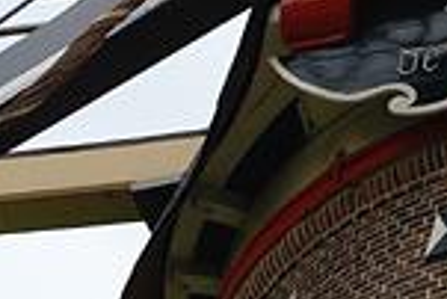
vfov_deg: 4.3
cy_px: -195
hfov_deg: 6.4
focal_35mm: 316
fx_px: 3926
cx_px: 639
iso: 400
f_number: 9
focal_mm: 55
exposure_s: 1/160
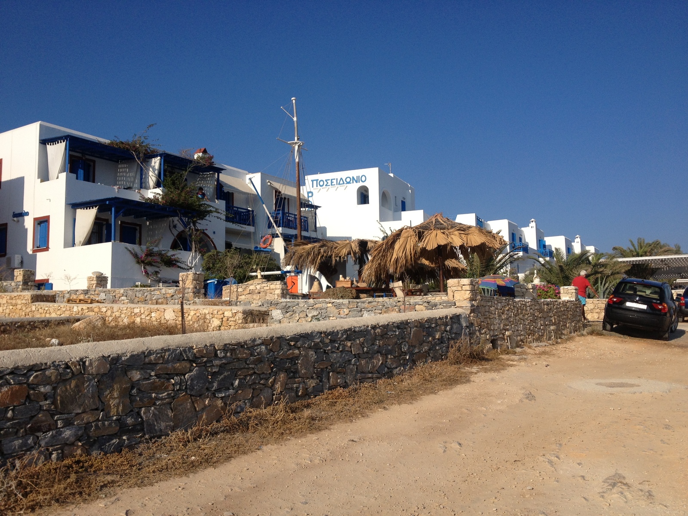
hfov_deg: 52.6
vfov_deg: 40.7
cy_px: 258
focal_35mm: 35
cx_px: 344
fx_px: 696
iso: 50
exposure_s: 1/2632
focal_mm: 4.28
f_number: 2.4
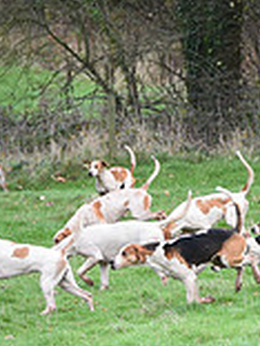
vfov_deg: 3.4
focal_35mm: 591
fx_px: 5919
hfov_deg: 2.5
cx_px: 578
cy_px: 33
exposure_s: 1/1000
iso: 2000
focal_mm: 165
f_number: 5.6
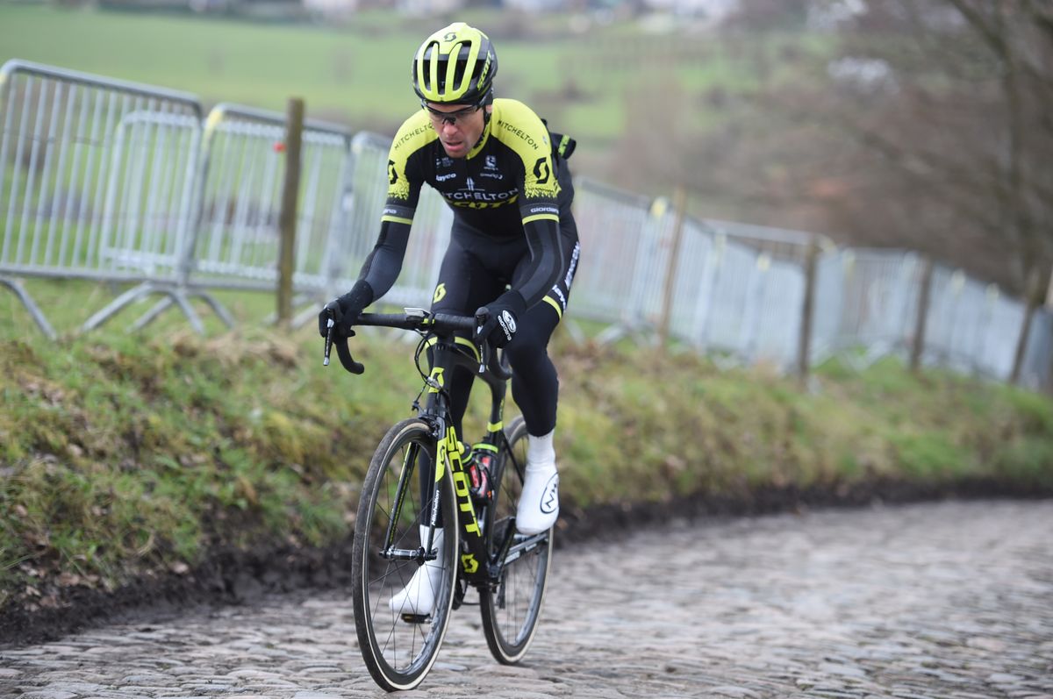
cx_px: 526
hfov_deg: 15.2
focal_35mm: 135
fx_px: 3944
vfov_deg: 10.1
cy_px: 350
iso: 800
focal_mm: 135
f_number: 2.8
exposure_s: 1/1000
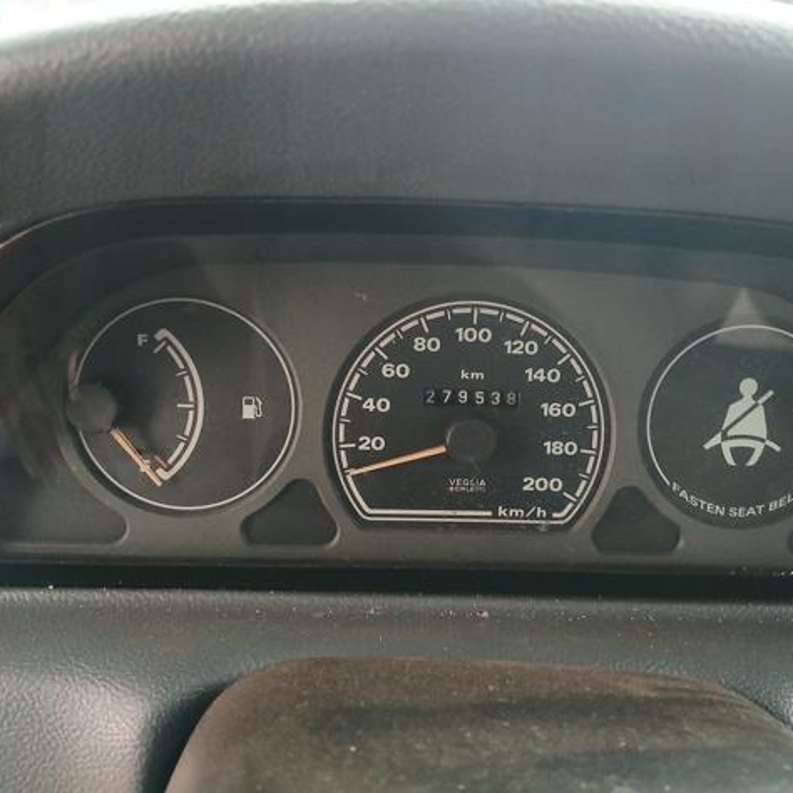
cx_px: 443
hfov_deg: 52.4
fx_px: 803
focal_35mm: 31
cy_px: 393
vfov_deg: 52.5
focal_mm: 3.98
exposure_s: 1/20
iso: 800
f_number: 1.8
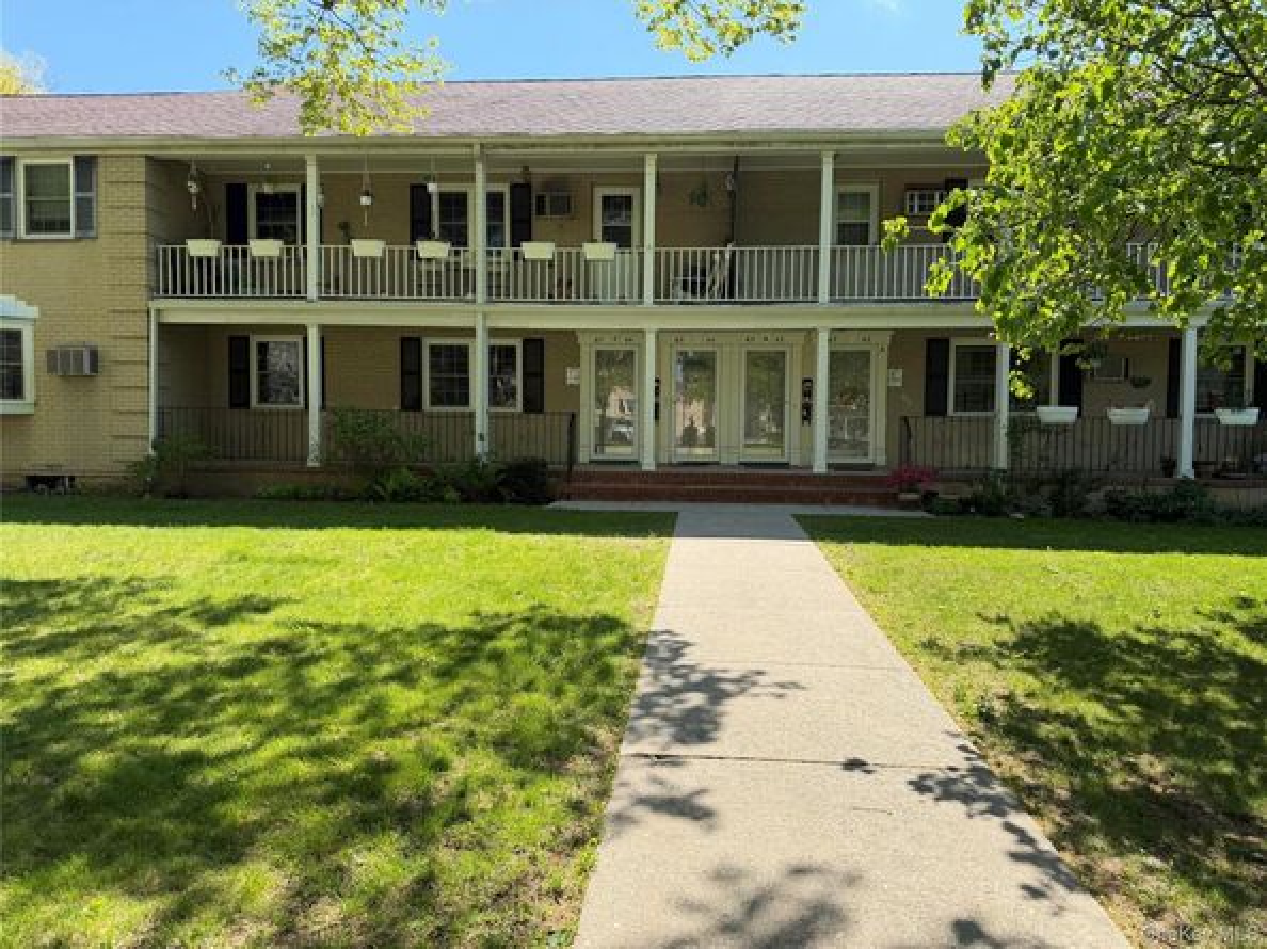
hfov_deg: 71.6
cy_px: 474
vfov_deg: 56.8
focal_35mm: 24
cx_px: 634
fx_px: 878
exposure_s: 1/1812
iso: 80
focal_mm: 6.76
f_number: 1.78
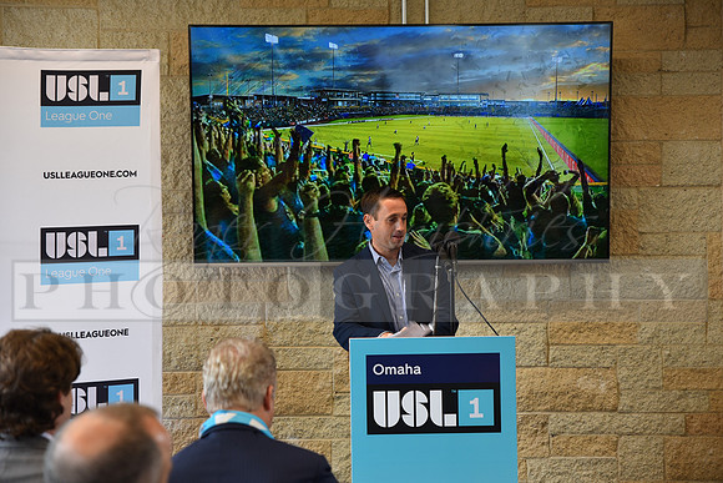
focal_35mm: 70
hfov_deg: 28.8
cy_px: 242
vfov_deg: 19.5
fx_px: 1406
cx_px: 362
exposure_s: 1/60
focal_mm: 70
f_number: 3.2
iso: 400
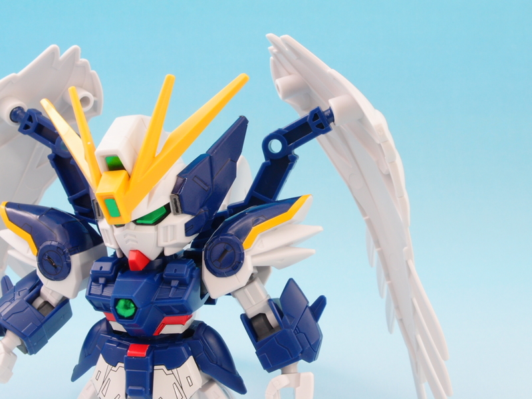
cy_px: 200
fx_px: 768
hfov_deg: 38.2
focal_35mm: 50
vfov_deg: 29.1
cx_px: 266
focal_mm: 10.83
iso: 100
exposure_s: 1
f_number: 8
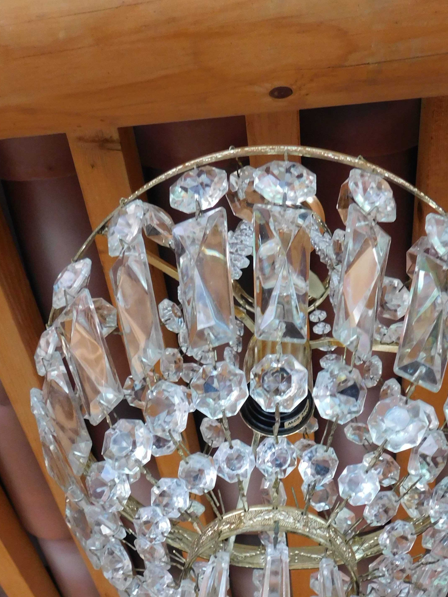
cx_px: 261
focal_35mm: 37
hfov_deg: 38.6
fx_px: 638
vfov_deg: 49.1
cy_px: 410
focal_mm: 4
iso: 280
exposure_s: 1/30
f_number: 3
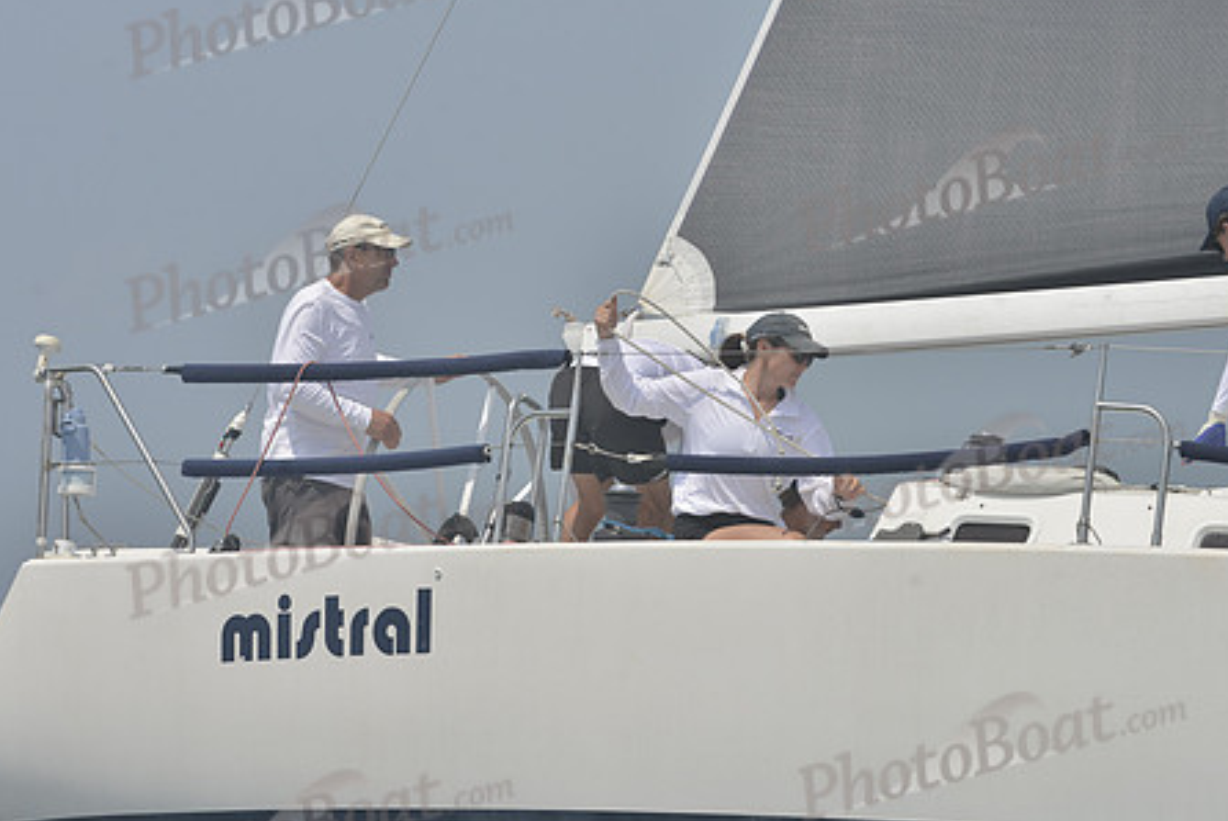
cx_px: 658
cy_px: 365
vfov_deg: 5.0
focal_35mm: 273
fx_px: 9318
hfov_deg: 7.5
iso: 280
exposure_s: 1/1000
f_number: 10
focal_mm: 210
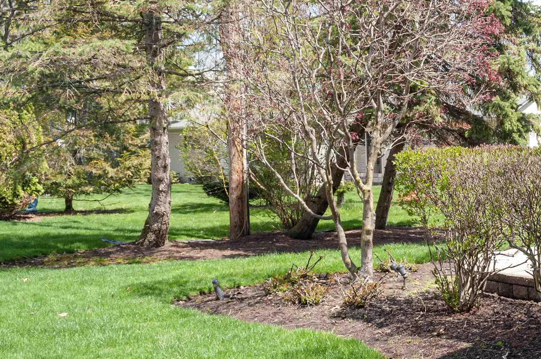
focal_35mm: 51
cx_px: 482
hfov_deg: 36.6
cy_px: 171
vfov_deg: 26.4
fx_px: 765
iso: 200
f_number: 8
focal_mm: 18
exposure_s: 1/100
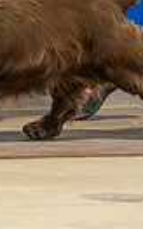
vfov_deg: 2.1
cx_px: -107
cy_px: -58
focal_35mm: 985
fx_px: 6135
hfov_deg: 1.3
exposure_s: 1/250
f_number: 3.5
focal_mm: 187
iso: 6400
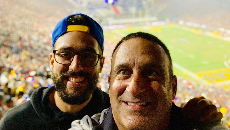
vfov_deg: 33.6
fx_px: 213
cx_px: 115
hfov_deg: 56.6
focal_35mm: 35
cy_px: 51
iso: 160
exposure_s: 1/48
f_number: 2.2
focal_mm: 2.87
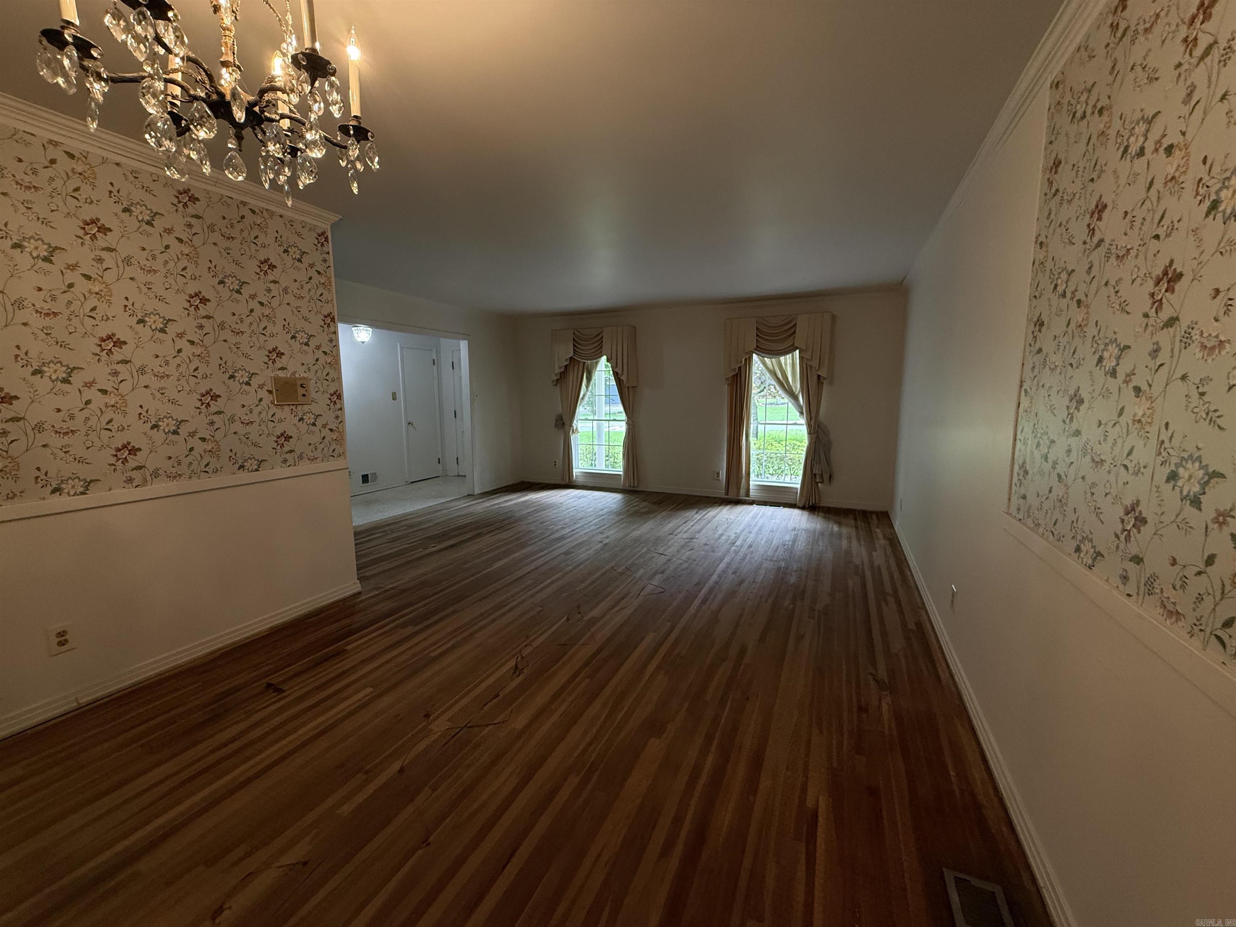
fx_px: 500
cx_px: 618
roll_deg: +1.1
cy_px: 464
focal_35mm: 14
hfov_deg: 102.1
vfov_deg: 85.7
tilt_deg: -7.0
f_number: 2.2
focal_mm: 2.22
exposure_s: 1/120
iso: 320
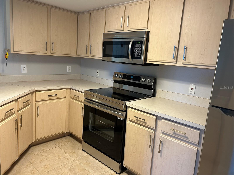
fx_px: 176
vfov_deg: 53.1
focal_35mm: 26
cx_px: 117
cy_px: 88
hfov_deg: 67.3
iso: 160
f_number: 1.5
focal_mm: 5.7
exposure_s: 1/60
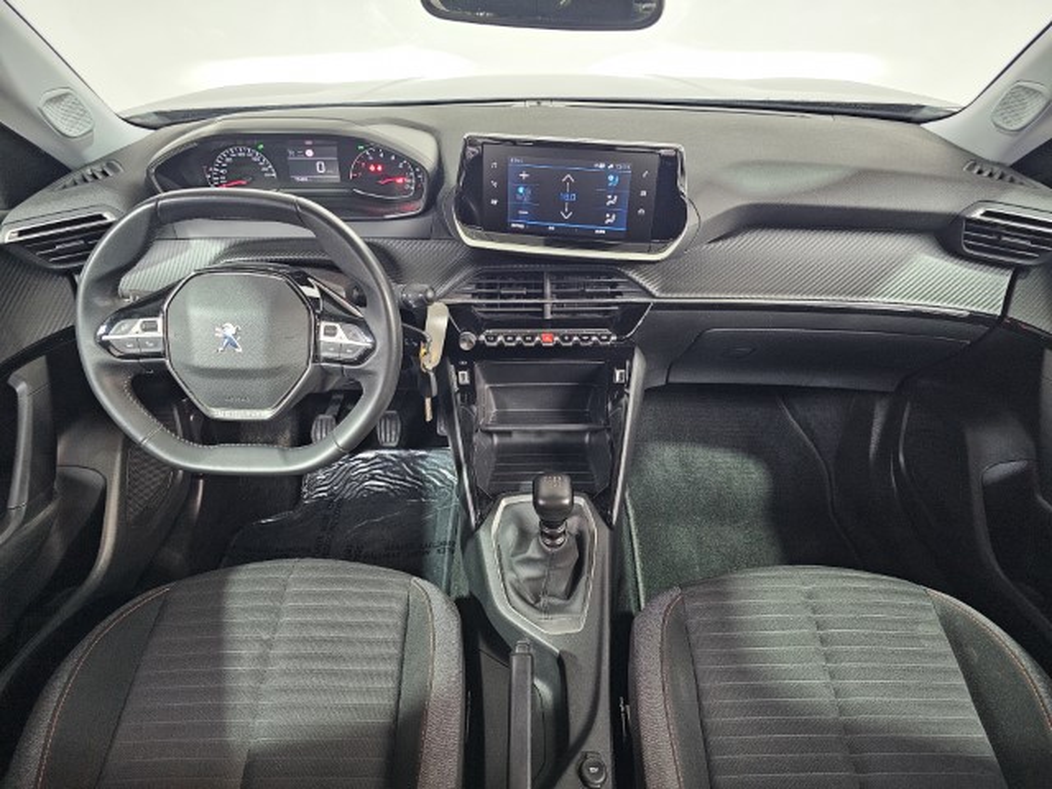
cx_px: 526
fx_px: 699
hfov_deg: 73.9
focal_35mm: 23
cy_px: 394
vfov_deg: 58.9
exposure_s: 1/50
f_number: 1.7
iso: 500
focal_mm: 6.3
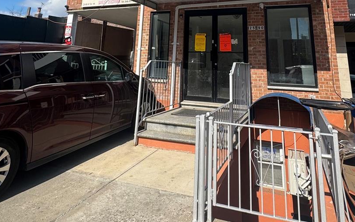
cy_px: -7
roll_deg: -1.6
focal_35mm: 28
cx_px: 189
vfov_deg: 38.7
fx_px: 271
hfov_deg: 66.4
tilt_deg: +14.2
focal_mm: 2.22
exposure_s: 1/1536
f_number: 2.2
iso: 50
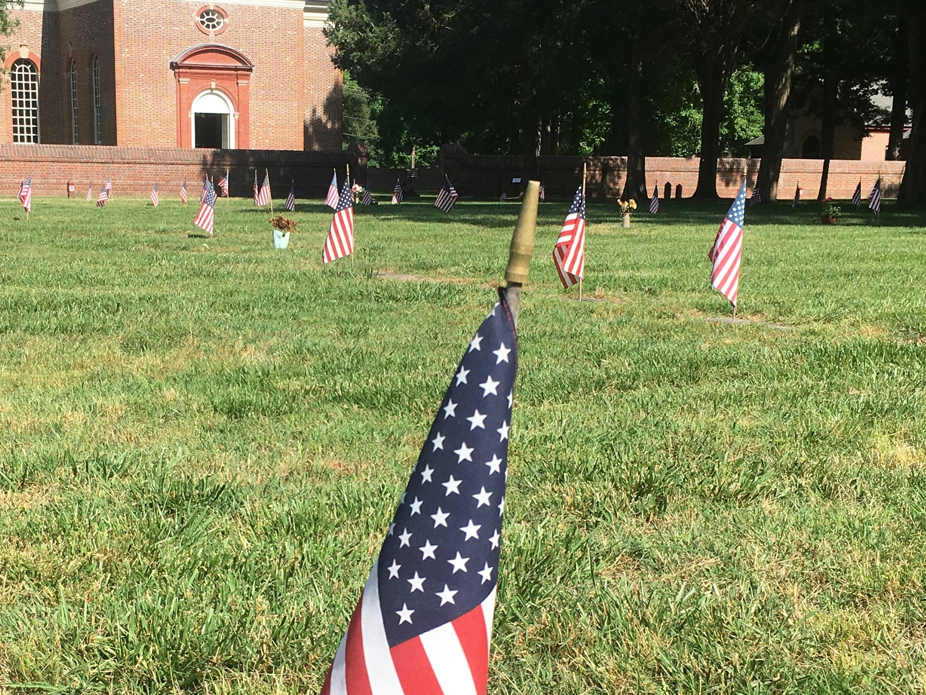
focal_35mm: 58
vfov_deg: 25.1
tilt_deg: -9.6
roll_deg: +1.1
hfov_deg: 33.0
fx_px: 1552
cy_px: 476
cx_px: 326
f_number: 2.2
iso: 25
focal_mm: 4.15
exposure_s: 1/1012
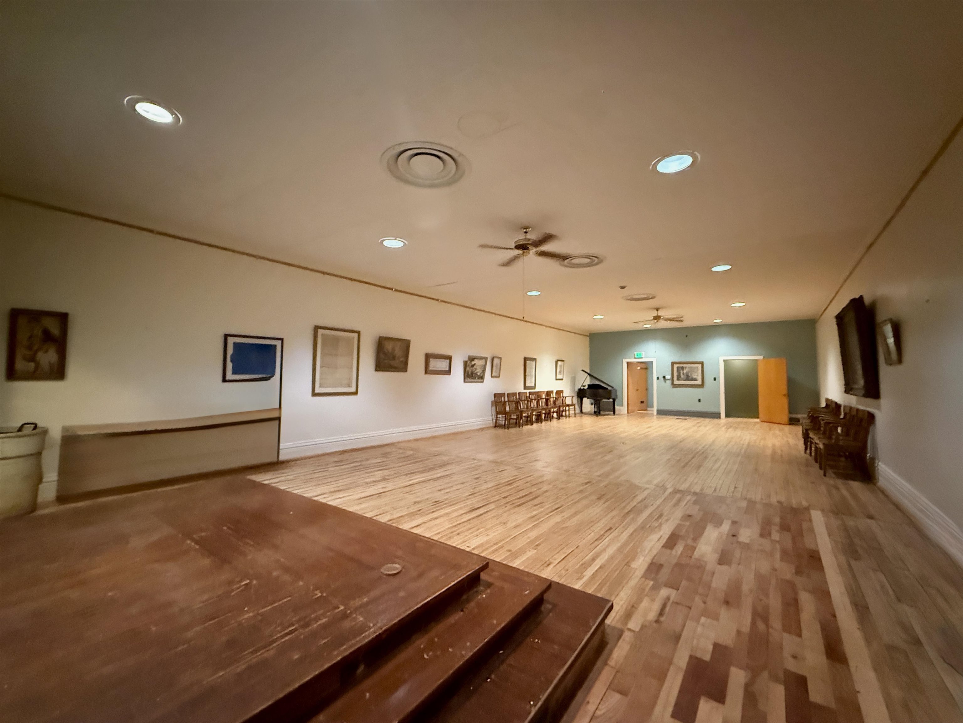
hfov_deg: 102.1
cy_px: 362
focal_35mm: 14
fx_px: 390
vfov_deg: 85.7
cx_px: 482
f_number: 2.2
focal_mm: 2.22
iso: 1250
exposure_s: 1/40
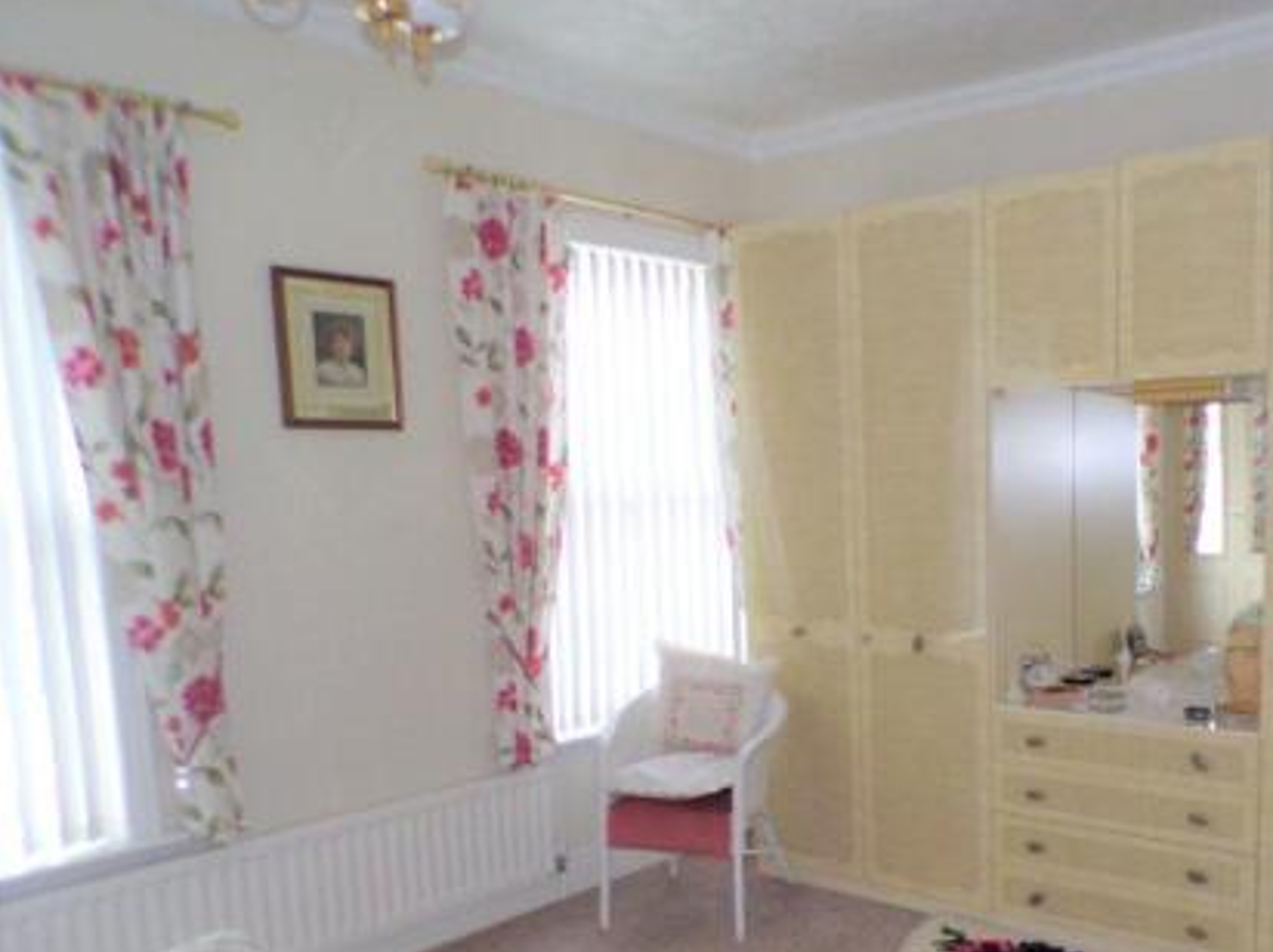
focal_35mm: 34
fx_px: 1249
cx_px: 898
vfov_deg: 41.1
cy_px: 648
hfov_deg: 52.4
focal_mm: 4.3
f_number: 3
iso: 164
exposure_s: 1/34
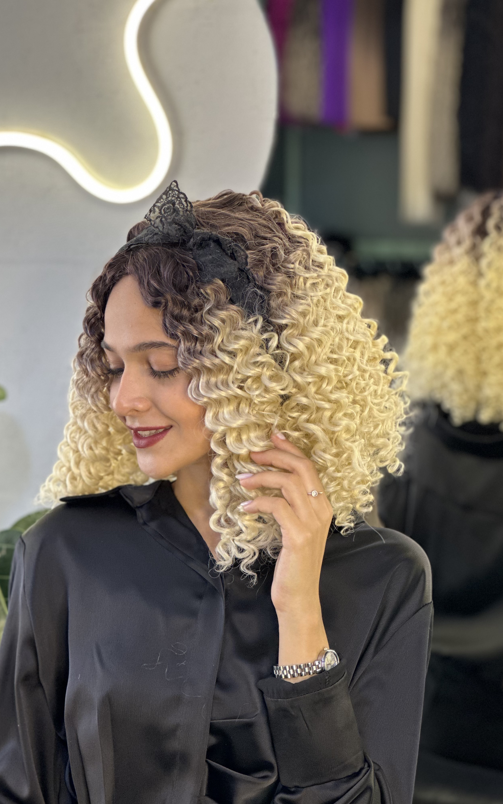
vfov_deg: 25.2
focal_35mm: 82
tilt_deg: -6.1
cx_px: 224
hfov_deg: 15.9
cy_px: 403
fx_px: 1799
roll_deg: -0.6
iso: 160
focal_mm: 9
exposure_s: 1/50
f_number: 2.8
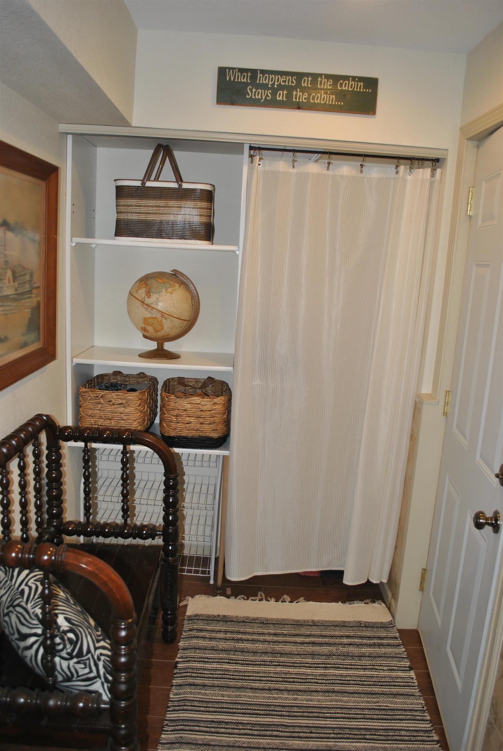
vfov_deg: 67.3
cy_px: 376
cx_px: 252
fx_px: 564
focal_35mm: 27
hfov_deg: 48.0
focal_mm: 18
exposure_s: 1/60
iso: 200
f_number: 3.5
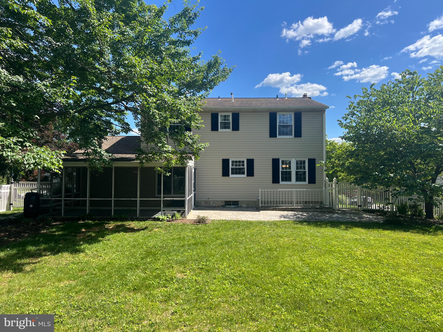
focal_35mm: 26
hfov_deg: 67.3
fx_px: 333
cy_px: 166
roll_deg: +0.1
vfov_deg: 53.1
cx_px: 222
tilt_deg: +2.1
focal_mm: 5.7
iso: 50
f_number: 1.5
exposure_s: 1/2404
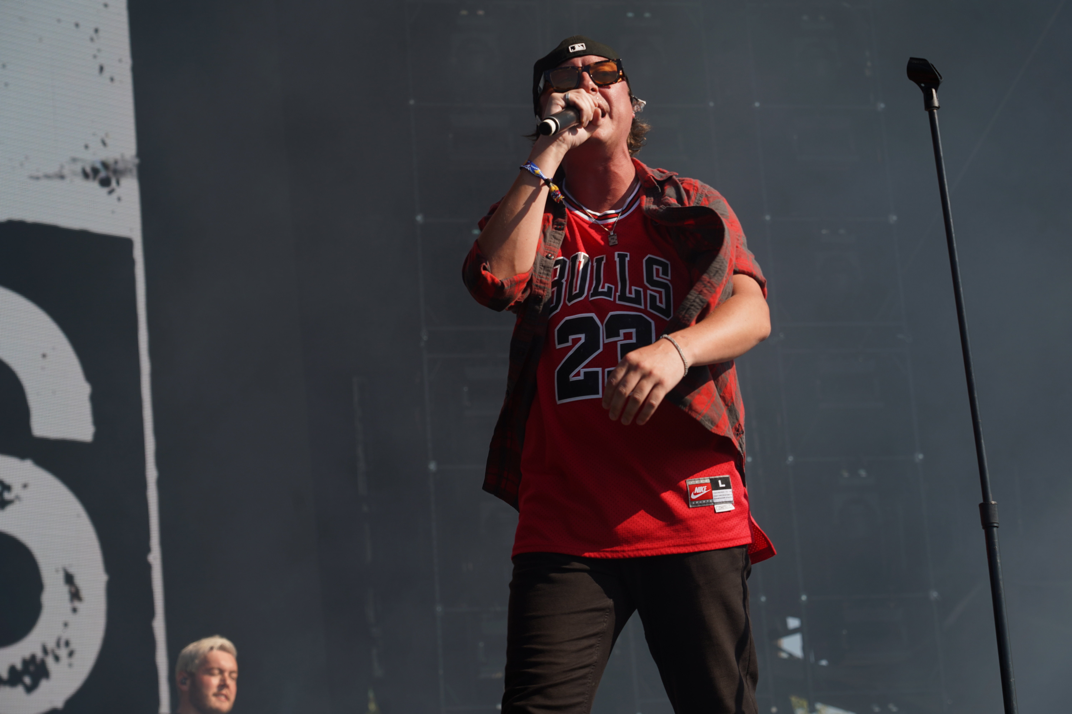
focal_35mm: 105
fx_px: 3126
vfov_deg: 13.0
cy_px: 357
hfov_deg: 19.5
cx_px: 536
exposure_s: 1/400
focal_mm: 105
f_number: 7.1
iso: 100
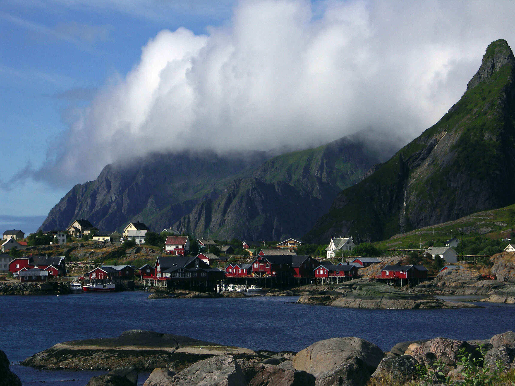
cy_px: 193
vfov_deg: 13.2
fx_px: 1666
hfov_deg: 17.6
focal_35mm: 112
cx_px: 258
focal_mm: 28.9
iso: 100
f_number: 8
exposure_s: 1/640
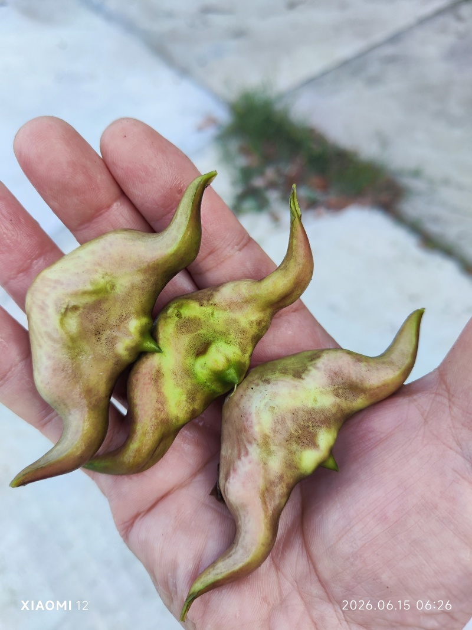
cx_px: 236
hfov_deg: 56.8
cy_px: 315
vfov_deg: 71.6
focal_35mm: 24
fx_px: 436
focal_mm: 5.59
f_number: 1.88
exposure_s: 1/153
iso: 50
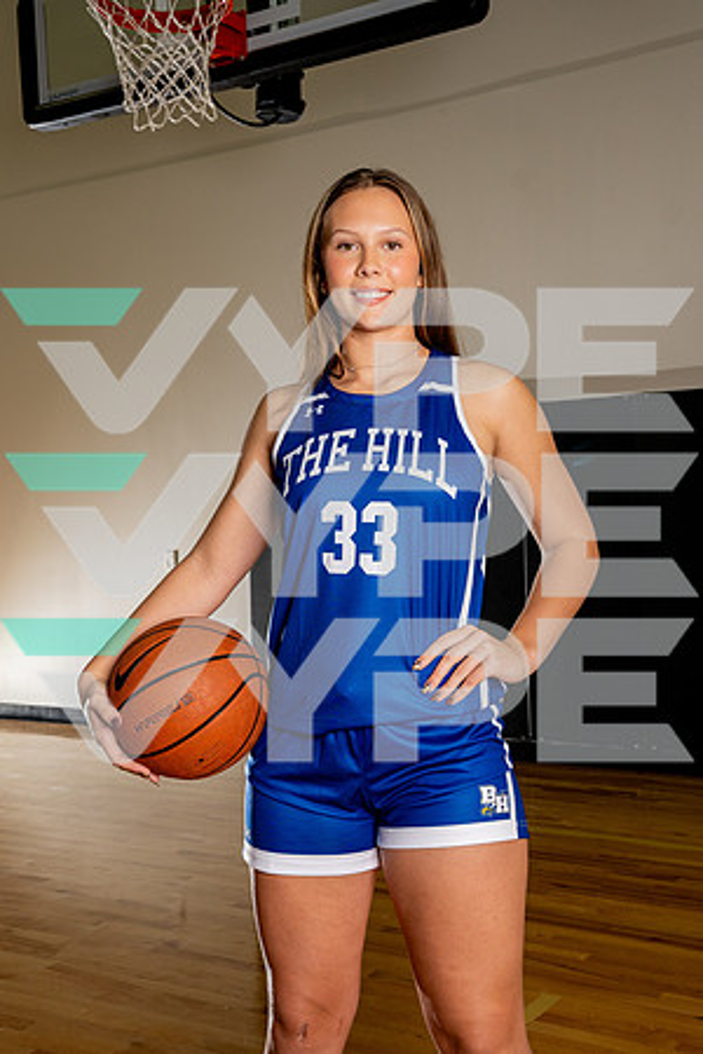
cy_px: 527
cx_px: 352
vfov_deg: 48.0
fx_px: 1183
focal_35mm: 40
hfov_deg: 33.1
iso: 640
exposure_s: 1/200
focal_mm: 40.4
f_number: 8
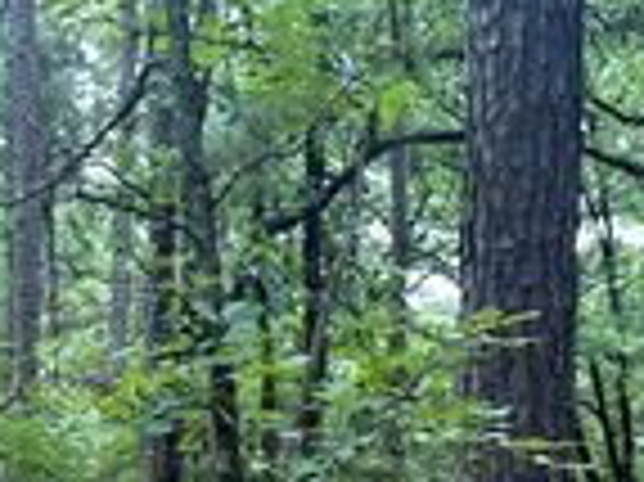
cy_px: 759
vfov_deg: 15.9
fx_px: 1561
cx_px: 378
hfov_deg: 23.3
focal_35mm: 84
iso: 80
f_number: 1.78
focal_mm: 6.86
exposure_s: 1/121
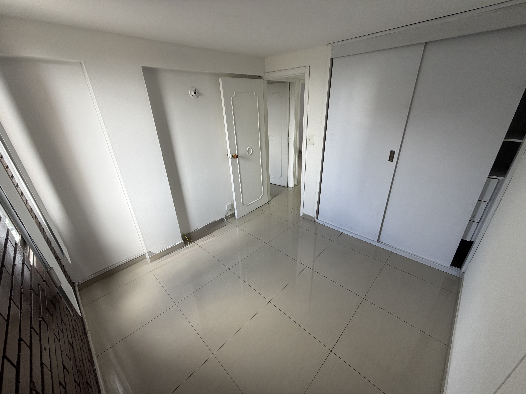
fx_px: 213
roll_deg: +2.9
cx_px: 263
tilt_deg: -25.0
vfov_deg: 85.7
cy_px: 197
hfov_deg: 102.1
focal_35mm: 14
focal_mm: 2.22
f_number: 2.2
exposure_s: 1/121
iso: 160
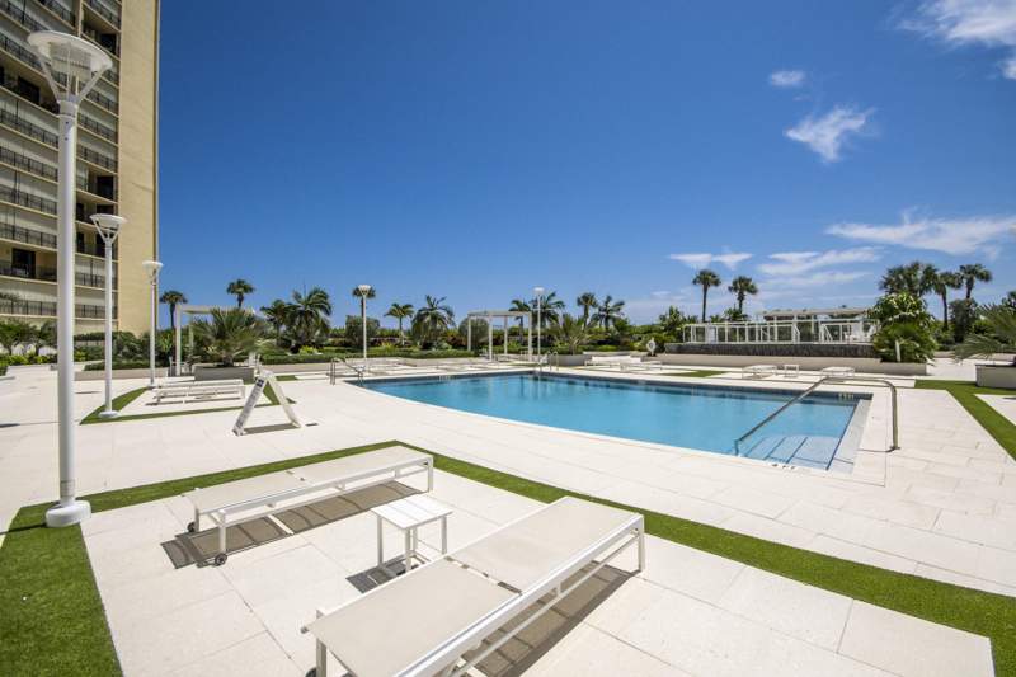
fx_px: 423
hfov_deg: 100.4
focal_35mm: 15
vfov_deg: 77.3
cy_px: 338
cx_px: 508
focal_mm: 10
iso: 100
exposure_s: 1/2000
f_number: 8
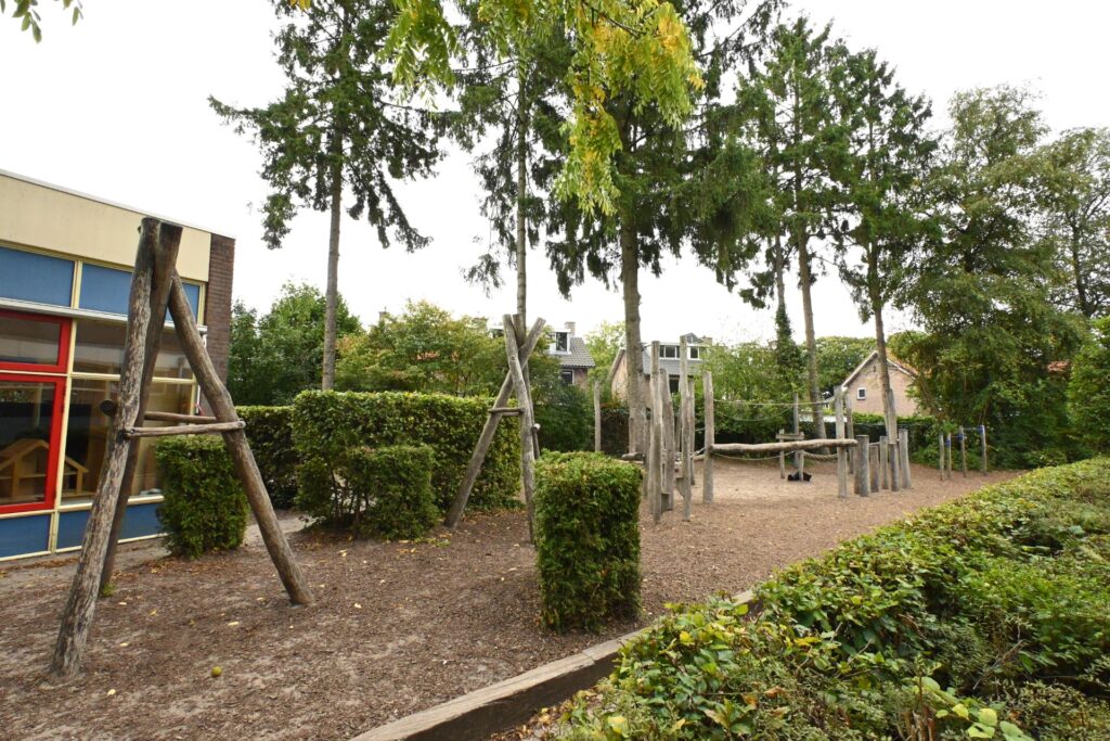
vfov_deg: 67.4
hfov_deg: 90.0
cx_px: 555
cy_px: 370
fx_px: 555
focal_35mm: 18
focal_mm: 12
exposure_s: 1/1000
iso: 4000
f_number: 8
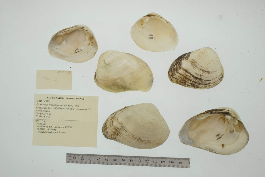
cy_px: 88
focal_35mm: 60
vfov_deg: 22.6
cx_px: 132
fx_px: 442
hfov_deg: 33.4
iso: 100
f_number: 32
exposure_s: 1/13
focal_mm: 60
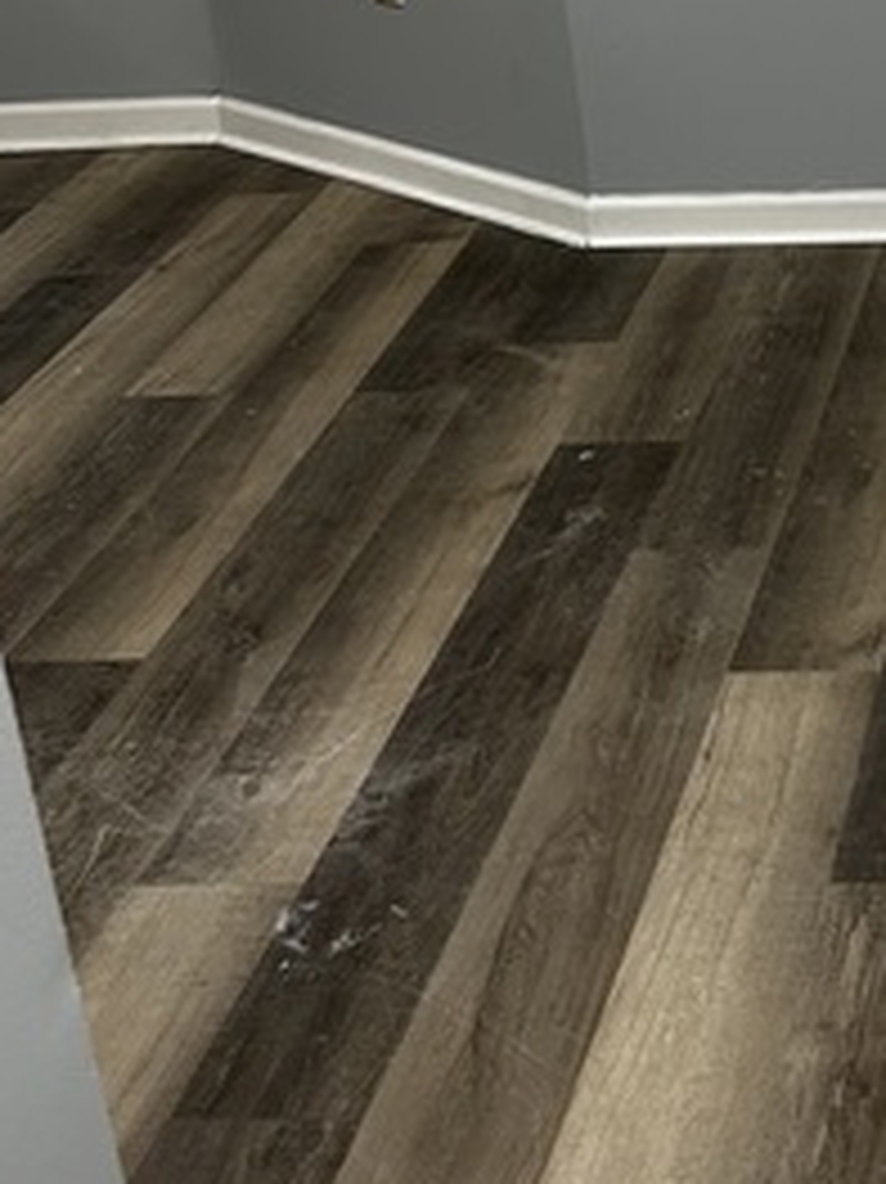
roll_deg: +3.6
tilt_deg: -19.2
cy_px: 74
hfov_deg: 20.7
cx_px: 1079
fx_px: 2254
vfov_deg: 28.1
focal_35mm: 66
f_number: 1.5
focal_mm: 5.7
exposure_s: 1/60
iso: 160
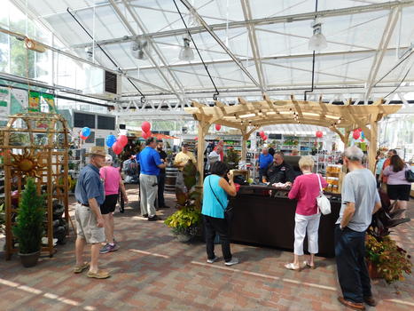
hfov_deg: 73.9
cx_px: 207
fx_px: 275
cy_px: 156
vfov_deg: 58.9
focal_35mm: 23
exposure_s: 1/320
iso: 125
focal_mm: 4
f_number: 3
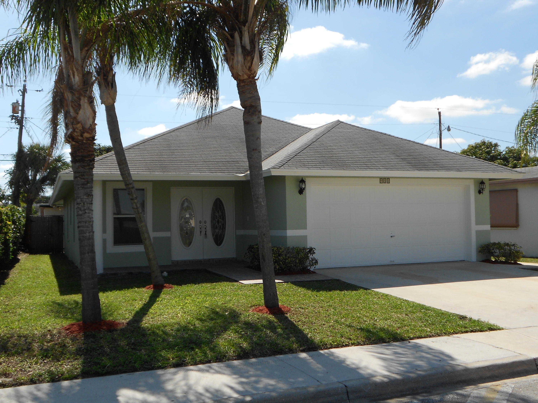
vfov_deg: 38.7
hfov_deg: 50.1
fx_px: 575
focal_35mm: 37
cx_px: 269
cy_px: 202
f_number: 3.9
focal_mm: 6.7
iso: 80
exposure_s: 1/1000
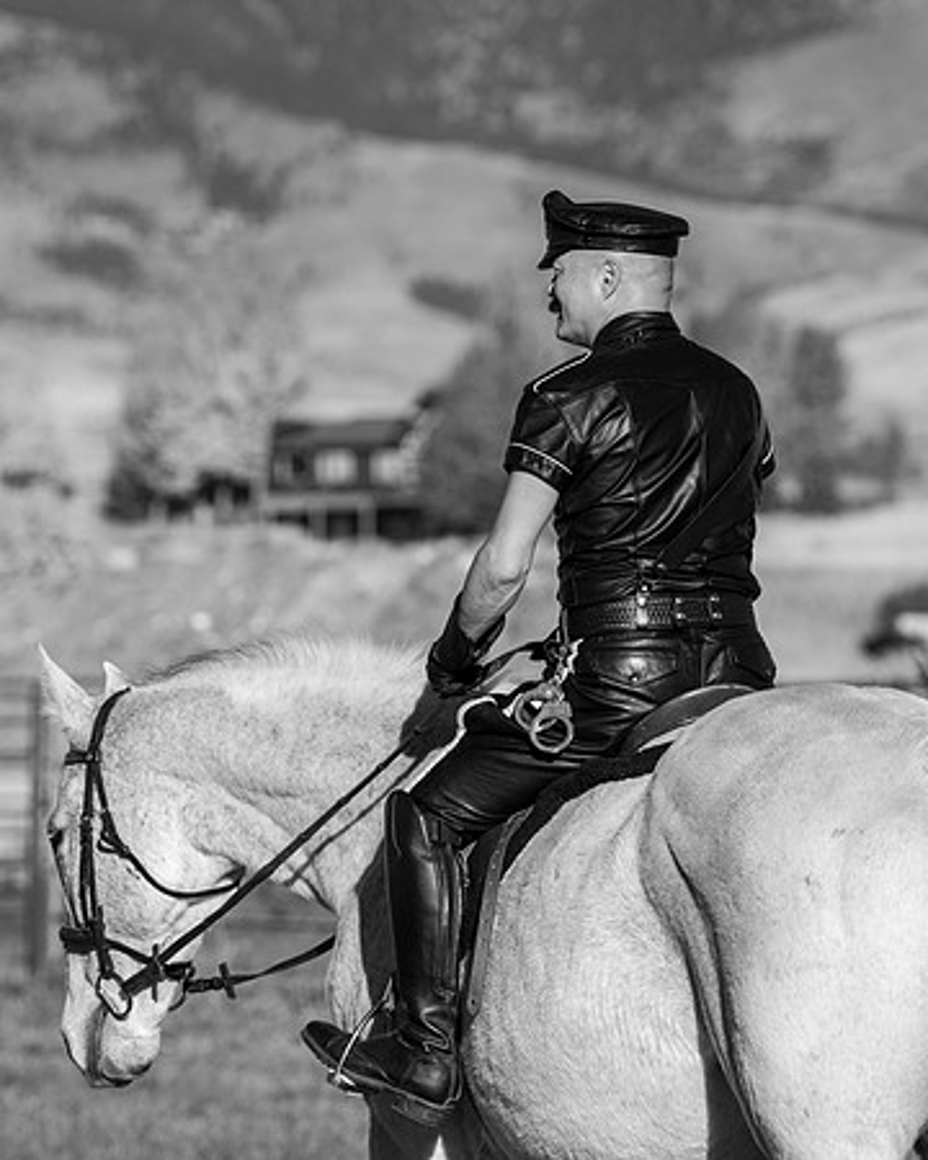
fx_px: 9684
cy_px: 579
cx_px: 251
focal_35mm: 282
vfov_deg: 6.9
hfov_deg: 5.5
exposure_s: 1/1000
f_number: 5.6
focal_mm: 200
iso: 100
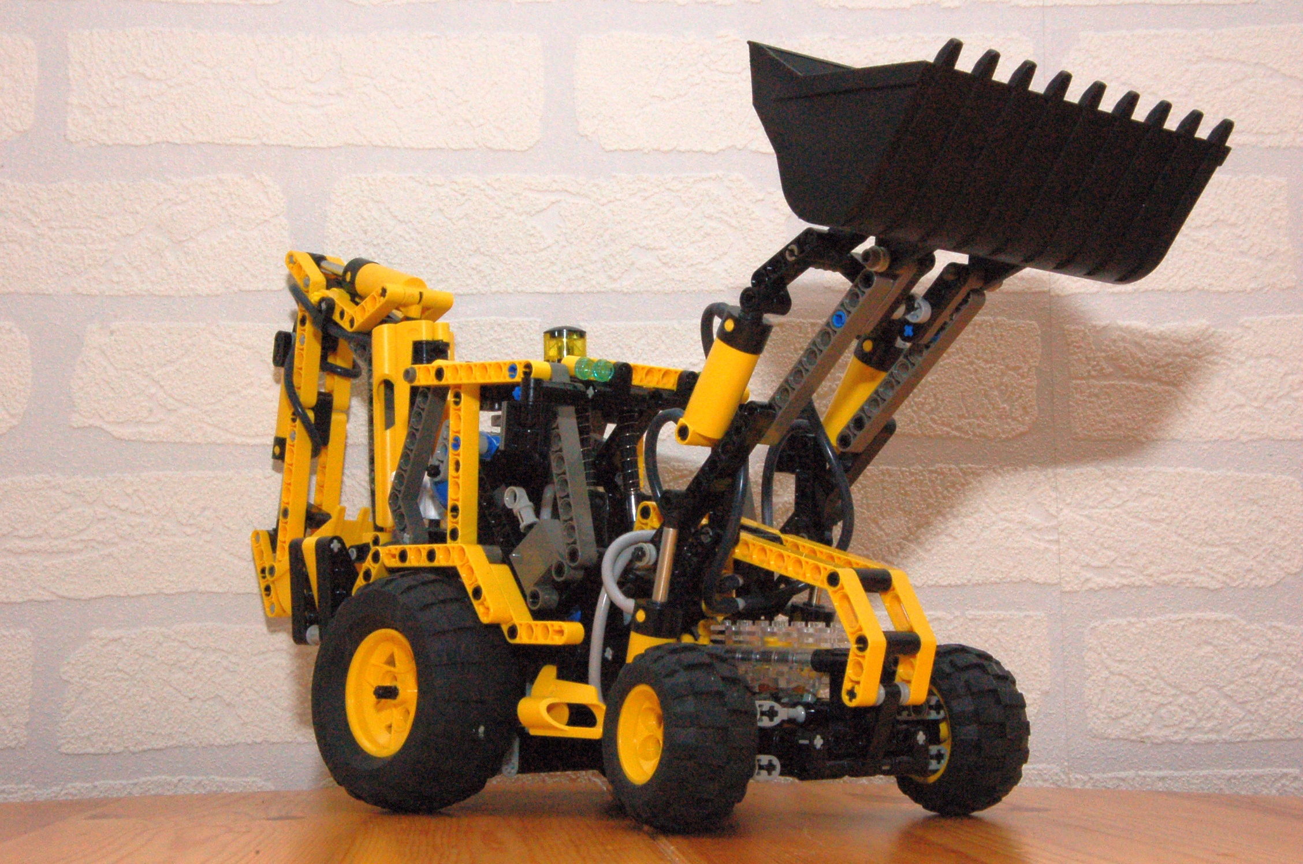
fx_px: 2168
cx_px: 652
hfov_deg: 33.5
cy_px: 432
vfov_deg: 22.5
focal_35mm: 60
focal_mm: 40
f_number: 29
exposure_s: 1/200
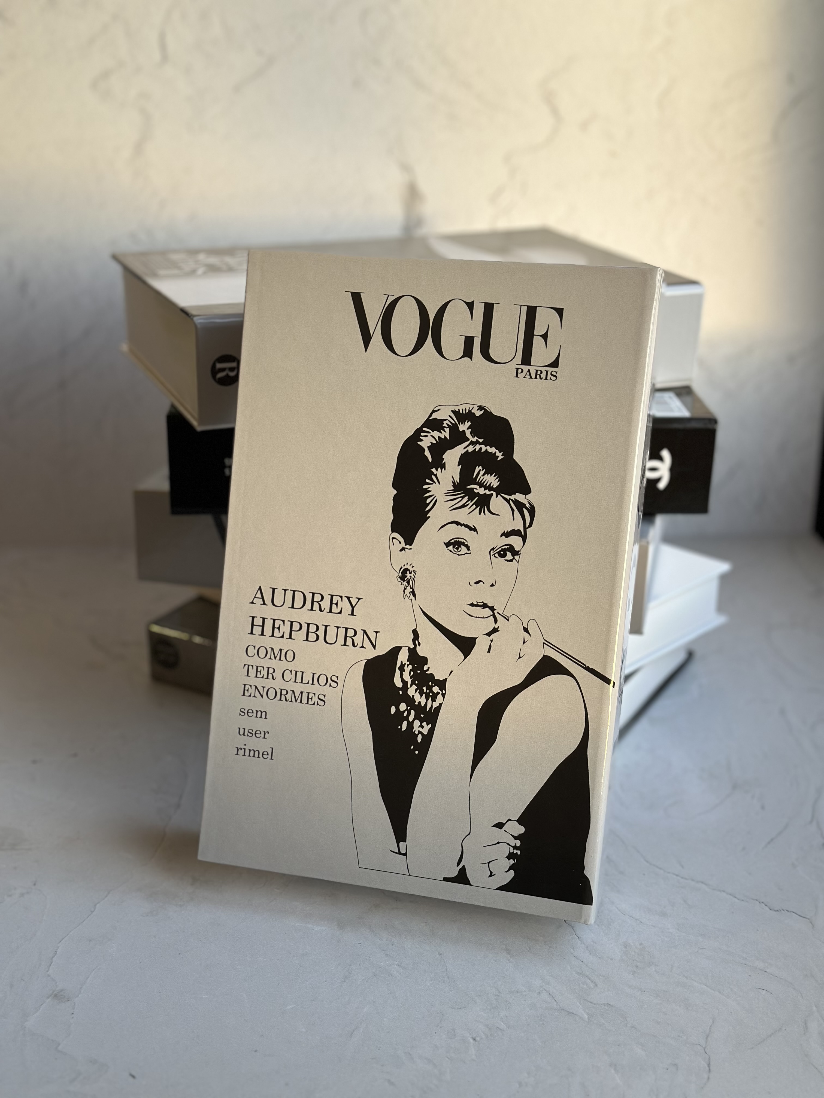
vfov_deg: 39.7
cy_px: 549
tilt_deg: -21.4
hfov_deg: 30.3
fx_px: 1523
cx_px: 412
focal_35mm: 48
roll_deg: -1.2
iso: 100
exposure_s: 1/100
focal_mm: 6.86
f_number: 1.78
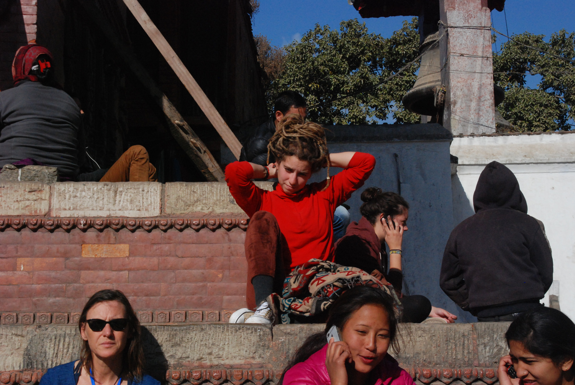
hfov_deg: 29.8
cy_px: 192
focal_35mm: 68
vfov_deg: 20.2
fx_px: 1079
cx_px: 288
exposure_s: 1/1000
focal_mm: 45
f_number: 16
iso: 1000
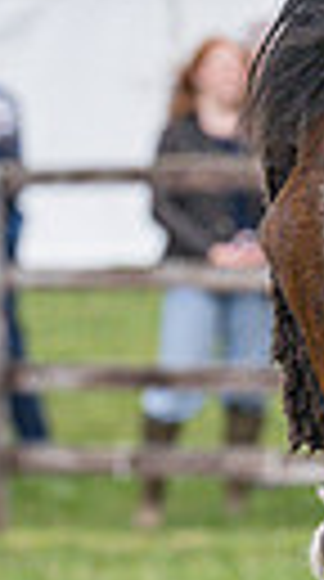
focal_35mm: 385
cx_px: 895
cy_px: 602
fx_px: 5915
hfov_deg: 3.1
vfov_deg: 5.6
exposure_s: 1/4000
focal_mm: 70
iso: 800
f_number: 4.5
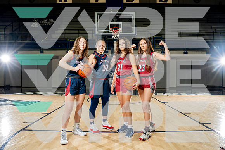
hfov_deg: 67.4
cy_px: 75
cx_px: 112
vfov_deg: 48.0
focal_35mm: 27
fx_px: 169
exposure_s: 1/250
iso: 640
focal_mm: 27
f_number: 8
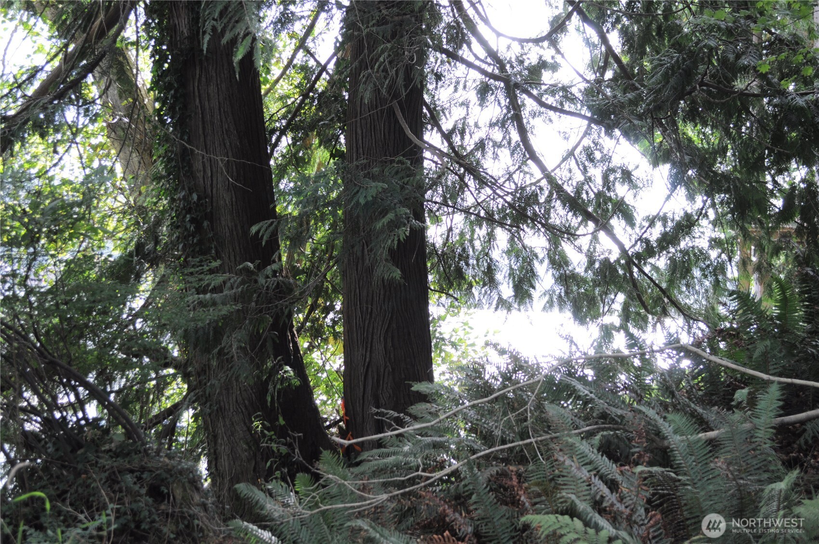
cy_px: 272
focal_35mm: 57
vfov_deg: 23.7
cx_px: 410
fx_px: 1295
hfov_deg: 35.1
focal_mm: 38
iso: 400
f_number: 5
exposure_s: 1/100
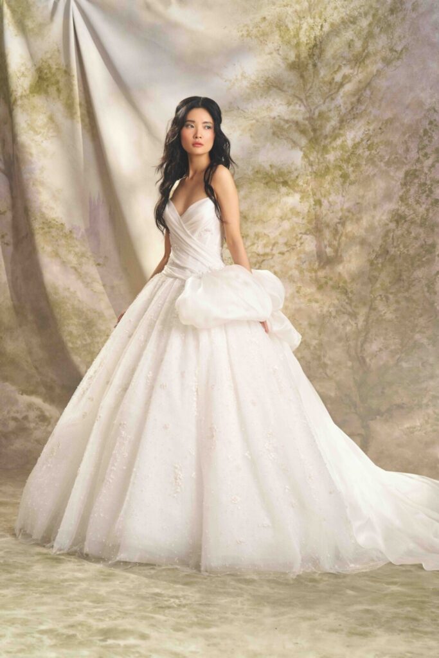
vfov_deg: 36.9
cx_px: 220
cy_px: 329
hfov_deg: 25.1
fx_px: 987
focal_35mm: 54
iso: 800
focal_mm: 54
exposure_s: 1/160
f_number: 5
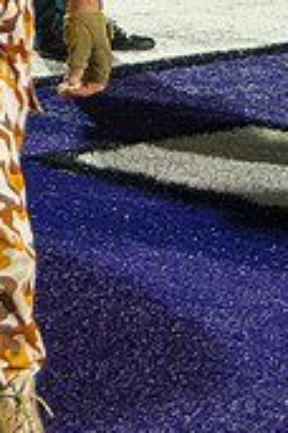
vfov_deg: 8.8
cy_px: -238
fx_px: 2748
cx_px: -140
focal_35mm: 229
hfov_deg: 5.9
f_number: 4.8
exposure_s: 1/160
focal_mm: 48
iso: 2200
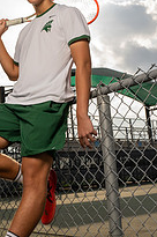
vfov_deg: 36.3
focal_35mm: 55
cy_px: 117
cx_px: 12
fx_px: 361
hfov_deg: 23.8
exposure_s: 1/250
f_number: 10
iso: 80
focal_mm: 25
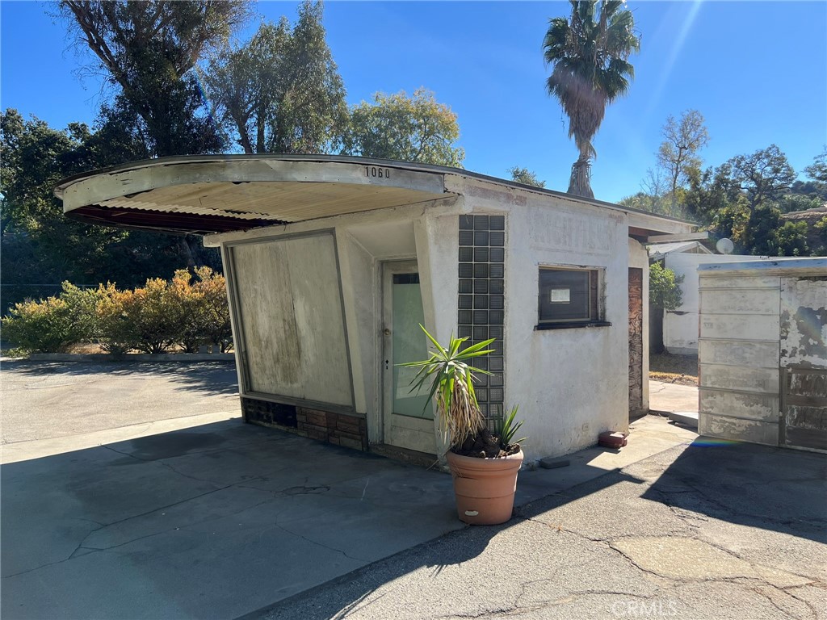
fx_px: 621
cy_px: 310
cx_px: 414
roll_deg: +0.8
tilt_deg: -1.3
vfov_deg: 53.1
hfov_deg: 67.3
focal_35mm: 26
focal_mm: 5.7
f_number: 1.5
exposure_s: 1/2123
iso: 50
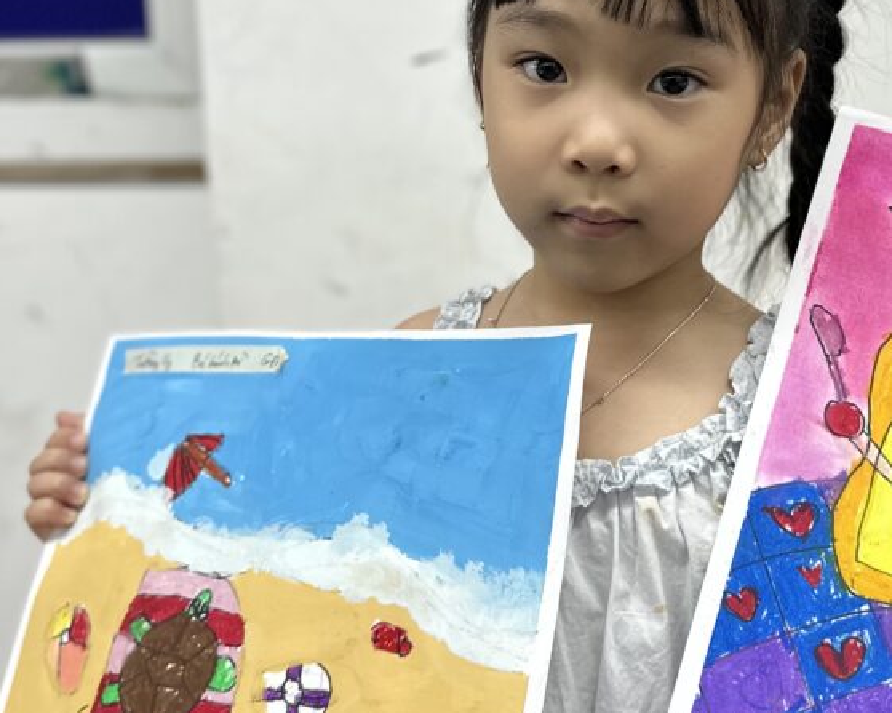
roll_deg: -0.4
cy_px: 229
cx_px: 619
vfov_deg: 26.9
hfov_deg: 33.2
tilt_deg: -7.6
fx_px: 1478
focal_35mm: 56
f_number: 1.78
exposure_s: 1/188
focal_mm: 6.86
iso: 64
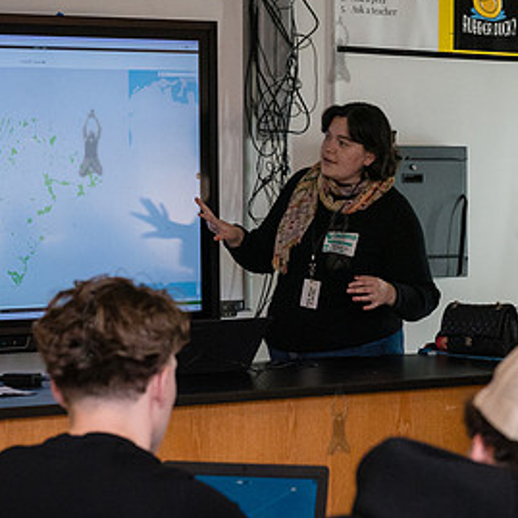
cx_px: 324
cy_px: 235
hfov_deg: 14.3
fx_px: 2065
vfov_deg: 14.3
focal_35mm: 122
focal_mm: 64
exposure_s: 1/1250
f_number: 5
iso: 6400
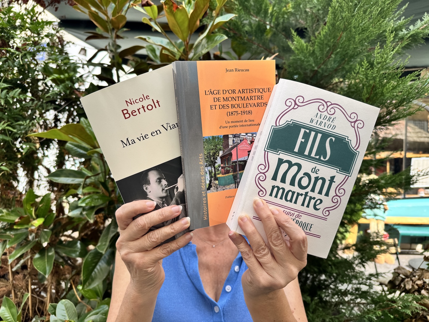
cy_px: 161
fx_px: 297
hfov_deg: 71.6
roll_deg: +1.2
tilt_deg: -4.3
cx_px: 214
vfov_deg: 56.8
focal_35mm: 24
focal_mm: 6.76
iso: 80
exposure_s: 1/1059
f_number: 1.78
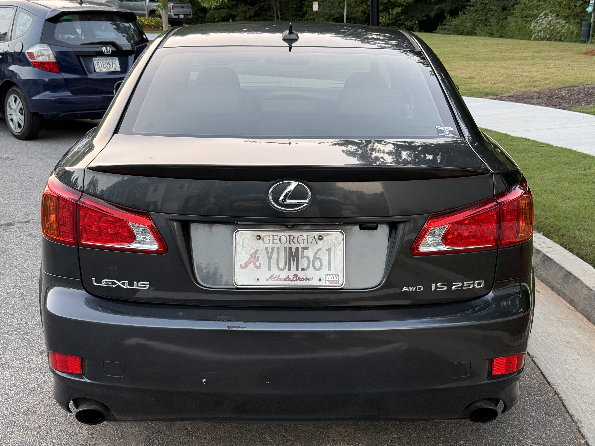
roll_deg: +0.7
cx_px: 298
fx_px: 825
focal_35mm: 48
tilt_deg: -13.1
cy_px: 223
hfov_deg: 39.7
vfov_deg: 30.3
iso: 100
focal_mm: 6.76
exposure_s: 1/71
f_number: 1.78
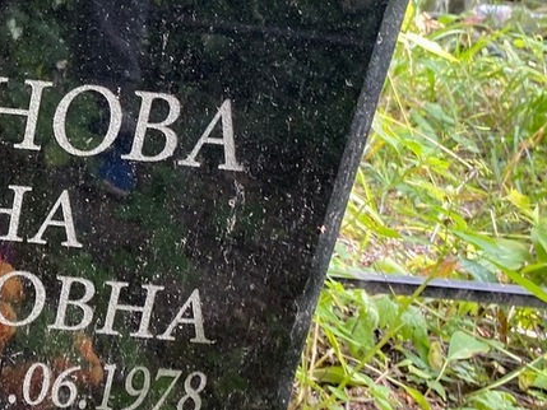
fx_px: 980
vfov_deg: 23.6
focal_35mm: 62
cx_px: -64
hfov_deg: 28.2
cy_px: 153
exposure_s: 1/121
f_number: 1.8
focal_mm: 4.25
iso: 125
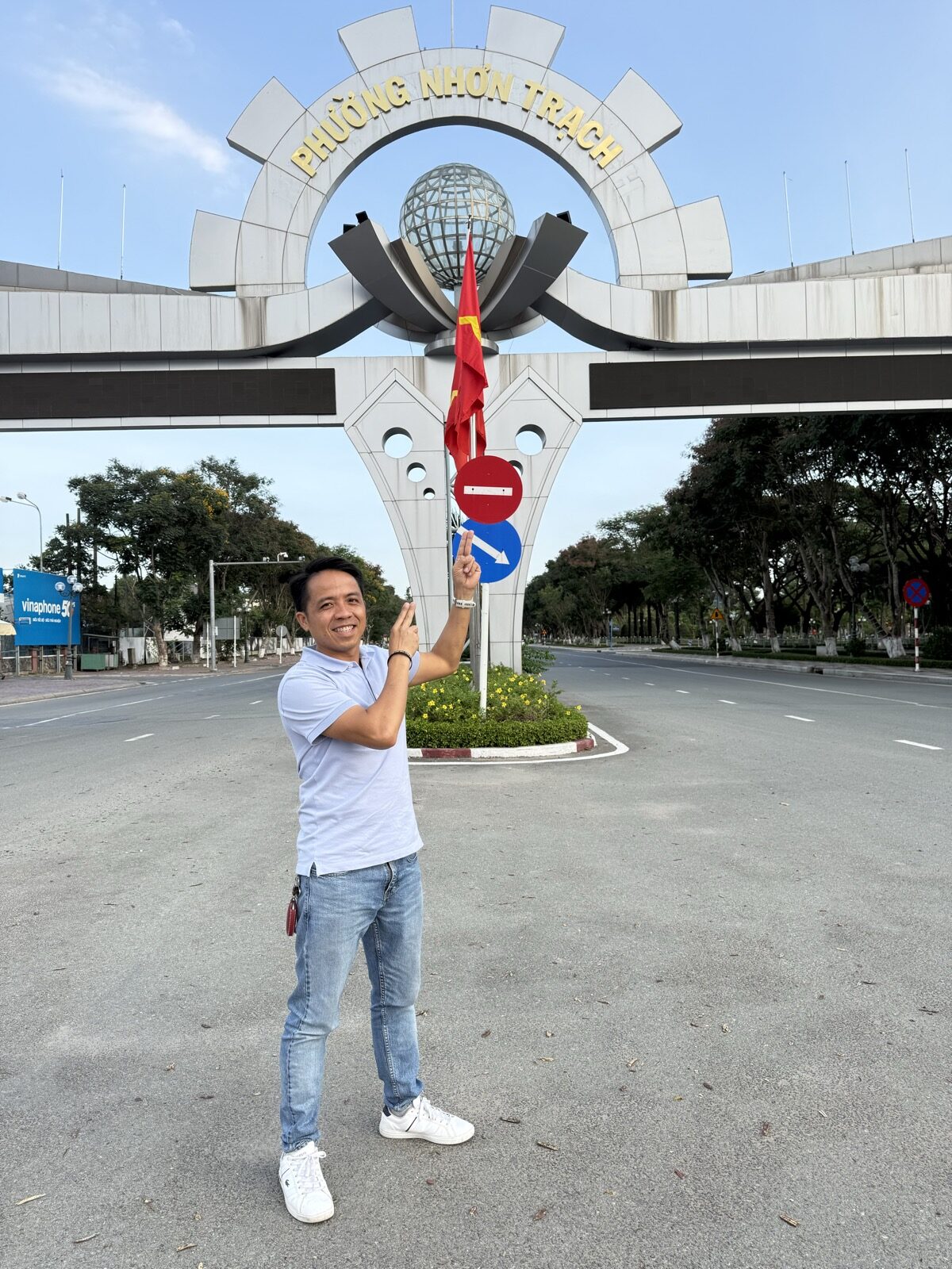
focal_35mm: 24
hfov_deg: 56.8
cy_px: 634
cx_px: 476
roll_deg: +1.4
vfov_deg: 71.6
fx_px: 880
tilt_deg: +1.0
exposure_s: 1/822
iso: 80
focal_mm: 6.76
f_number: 1.78
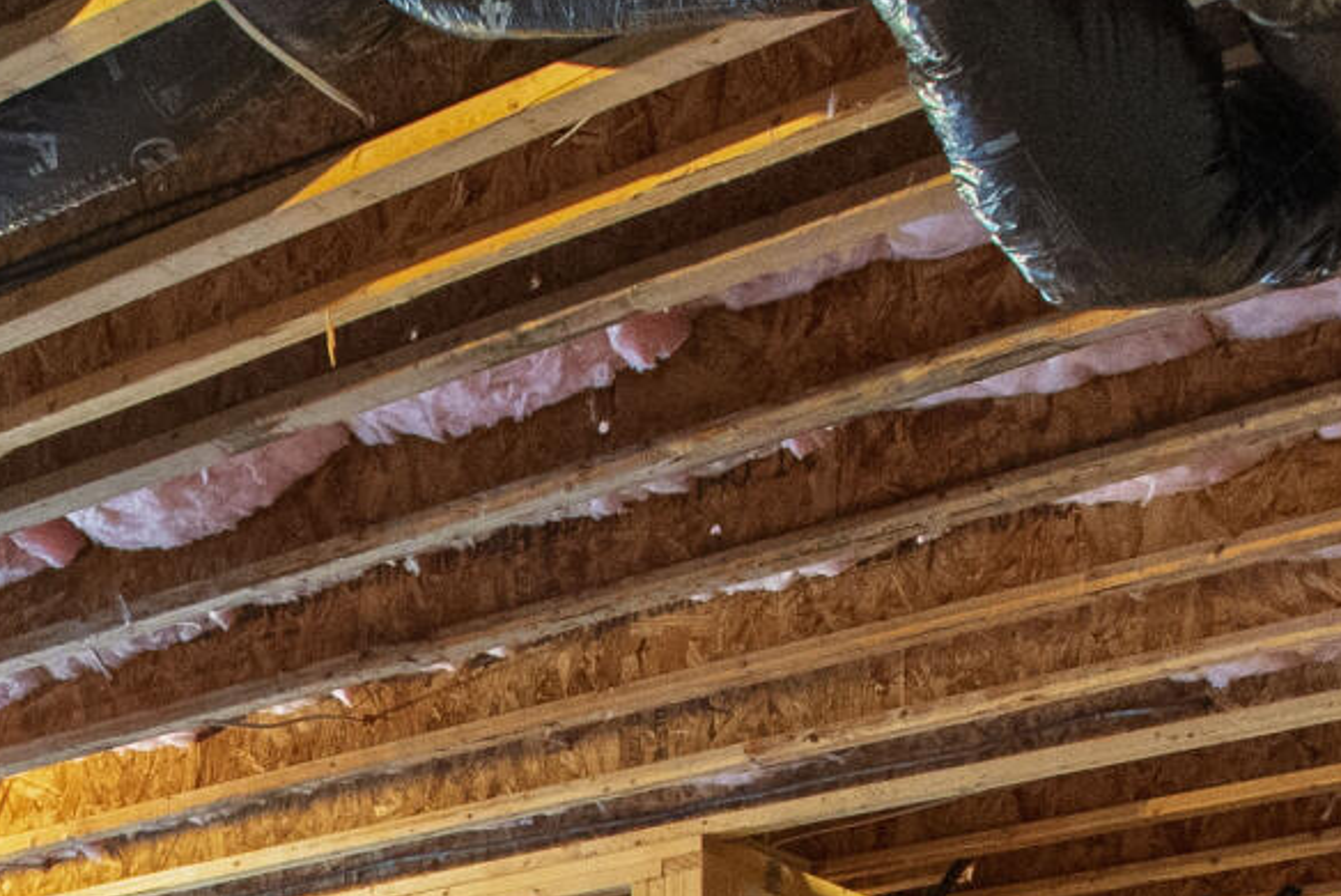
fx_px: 2870
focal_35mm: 77
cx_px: -165
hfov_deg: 24.4
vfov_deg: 15.2
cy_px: 1643
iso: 640
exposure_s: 1
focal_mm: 10
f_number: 8
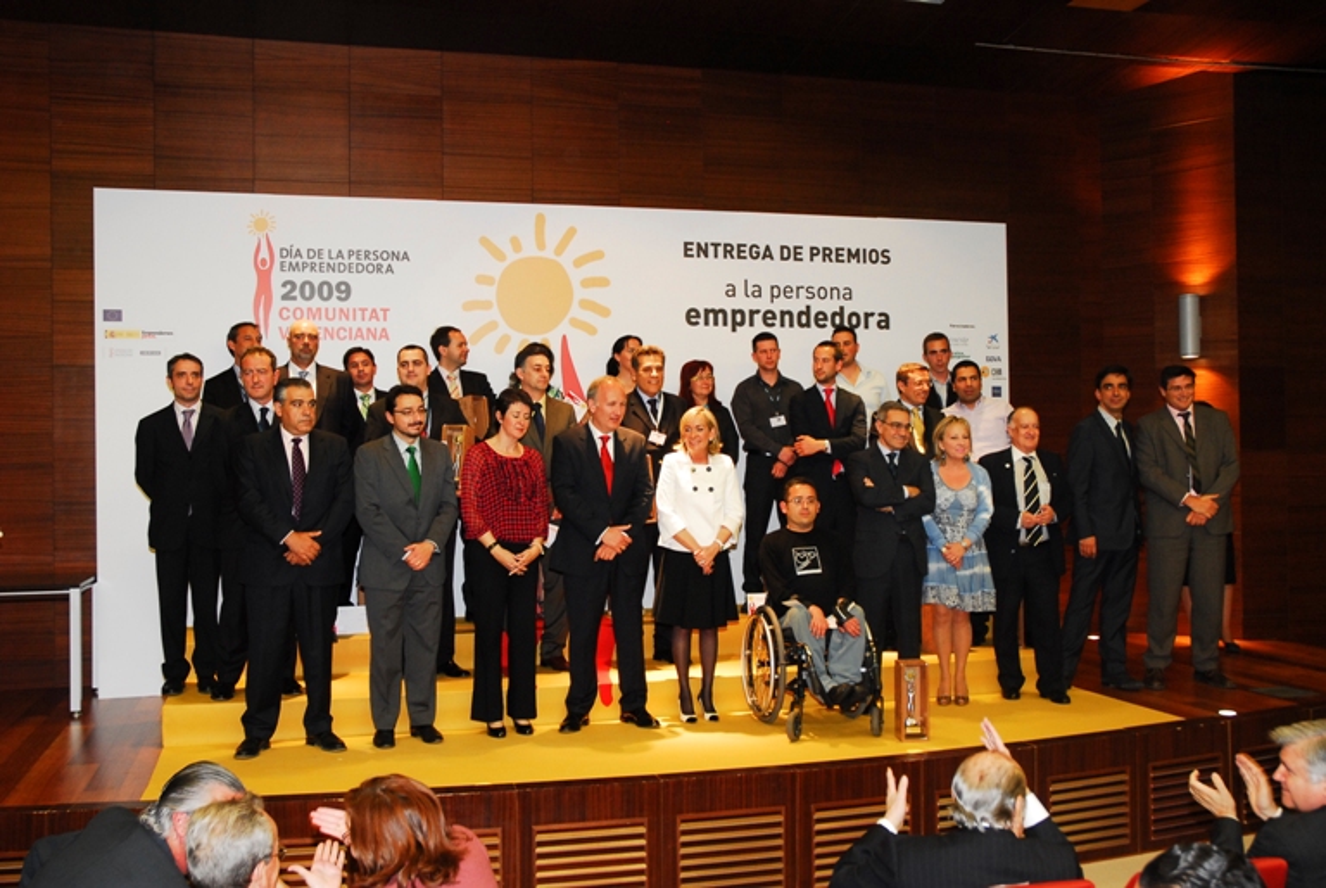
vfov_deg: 37.0
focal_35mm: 36
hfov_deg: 53.1
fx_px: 1327
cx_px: 663
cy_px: 444
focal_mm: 24
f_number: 4.5
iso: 640
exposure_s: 1/40
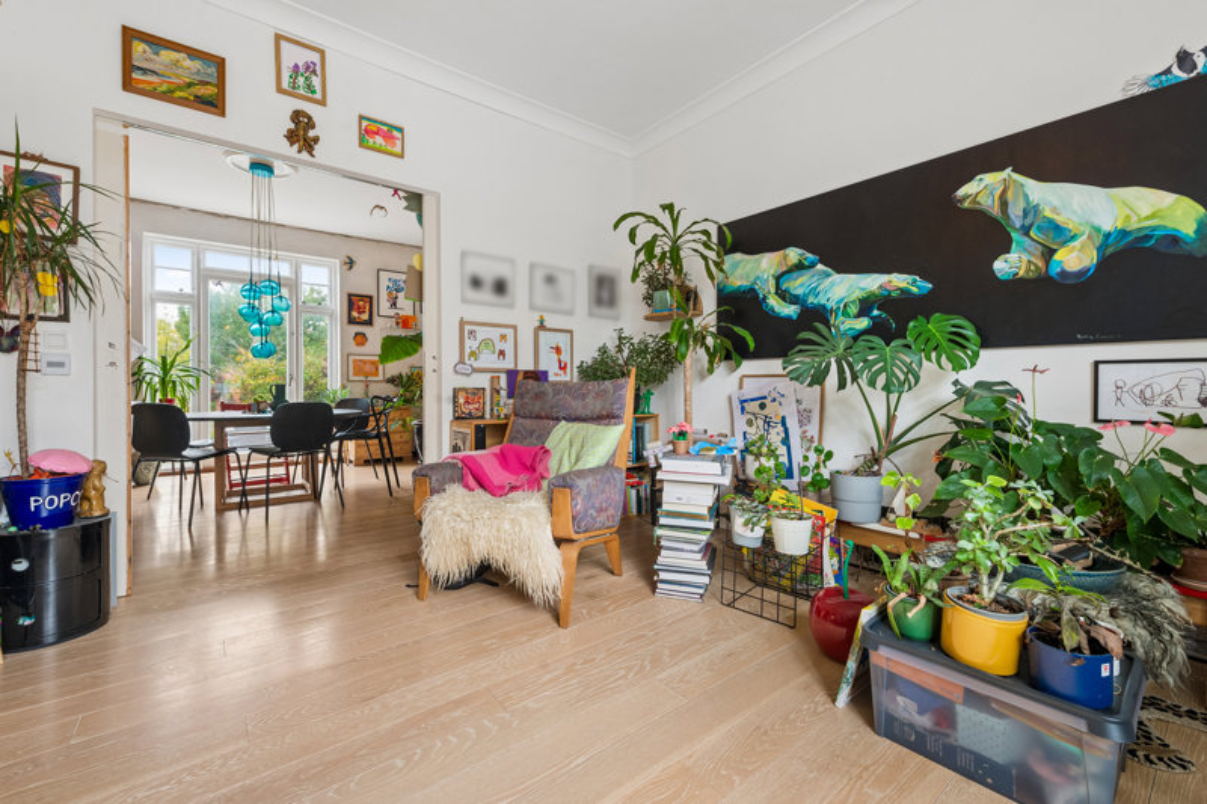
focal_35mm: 15
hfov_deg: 100.4
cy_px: 402
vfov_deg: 77.3
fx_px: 503
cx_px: 604
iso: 320
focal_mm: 15
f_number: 9
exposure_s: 1/10
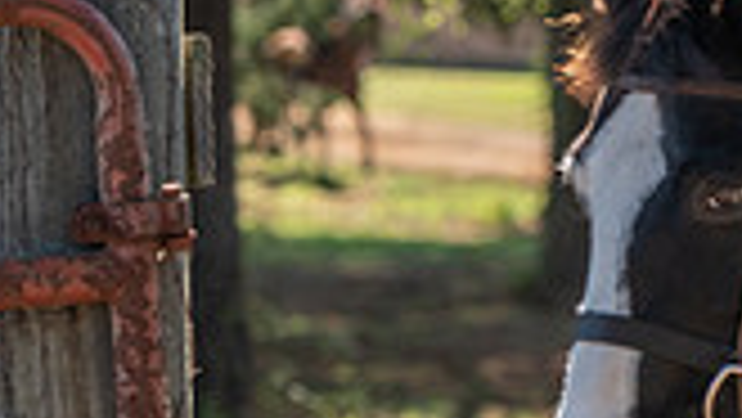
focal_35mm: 458
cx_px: 1296
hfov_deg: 4.7
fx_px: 9015
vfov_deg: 2.7
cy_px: 69
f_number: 4
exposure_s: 1/320
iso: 280
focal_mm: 110
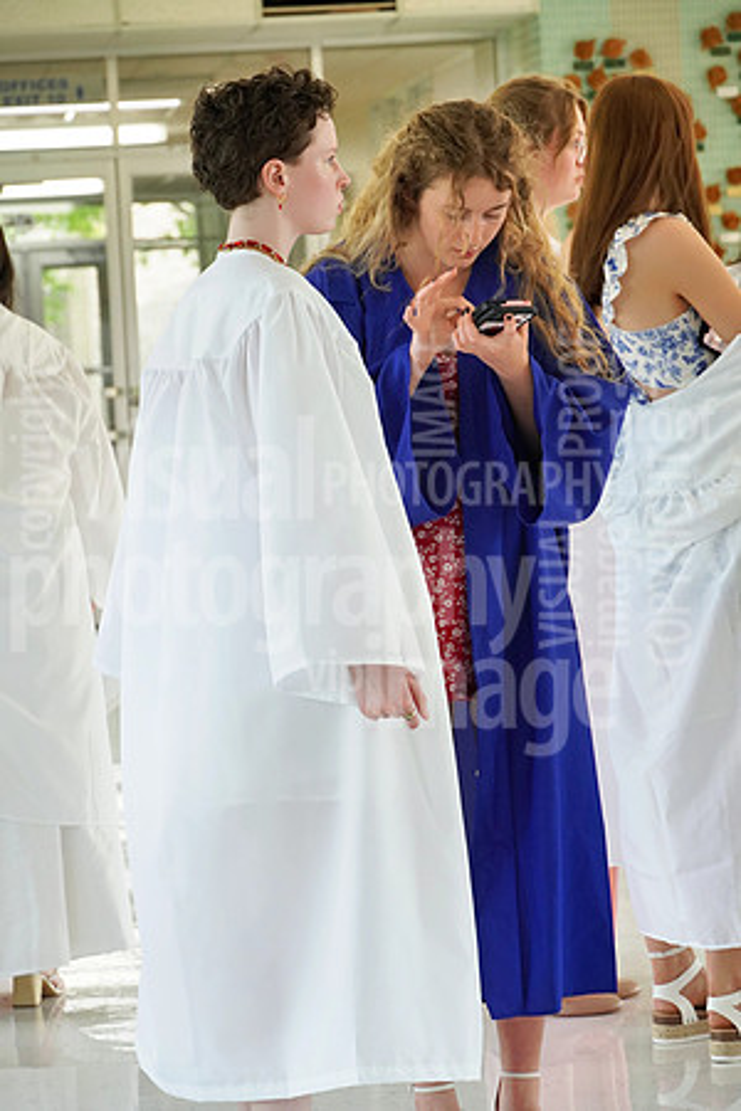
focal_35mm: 142
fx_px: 4399
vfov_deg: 14.4
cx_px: 370
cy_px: 556
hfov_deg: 9.6
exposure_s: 1/100
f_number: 7.1
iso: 1250
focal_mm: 95
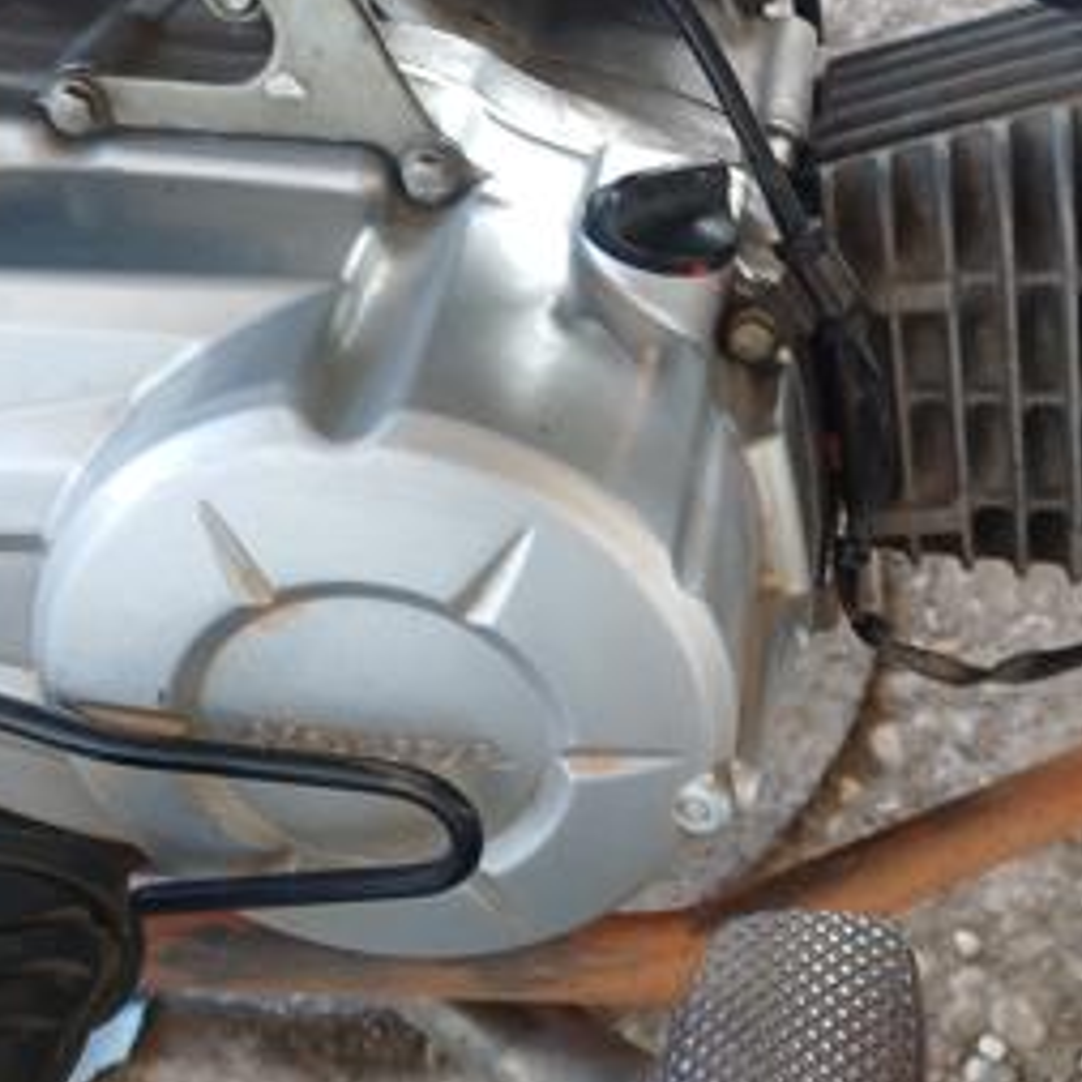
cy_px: 500
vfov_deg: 30.5
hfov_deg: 30.5
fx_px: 1980
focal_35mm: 56
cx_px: 637
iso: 125
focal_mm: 4.65
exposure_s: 1/50
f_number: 1.8
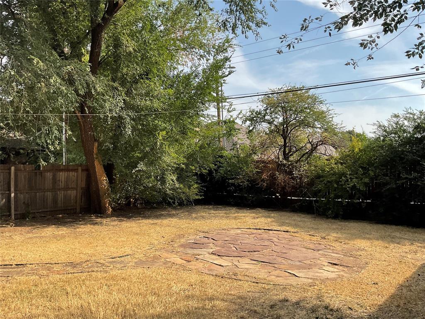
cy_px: 160
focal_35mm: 29
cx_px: 212
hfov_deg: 61.7
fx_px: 356
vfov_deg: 48.2
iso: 16
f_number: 1.8
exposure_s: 1/1144
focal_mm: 3
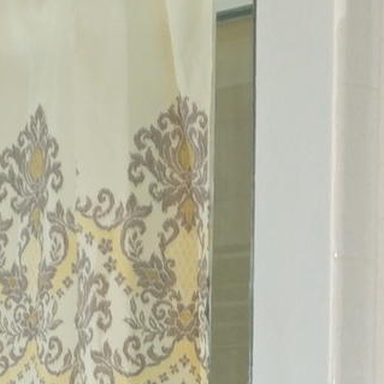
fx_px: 2196
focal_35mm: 175
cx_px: 248
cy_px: 991
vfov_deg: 8.8
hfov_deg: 10.0
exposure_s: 1/160
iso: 400
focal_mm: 16
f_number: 4
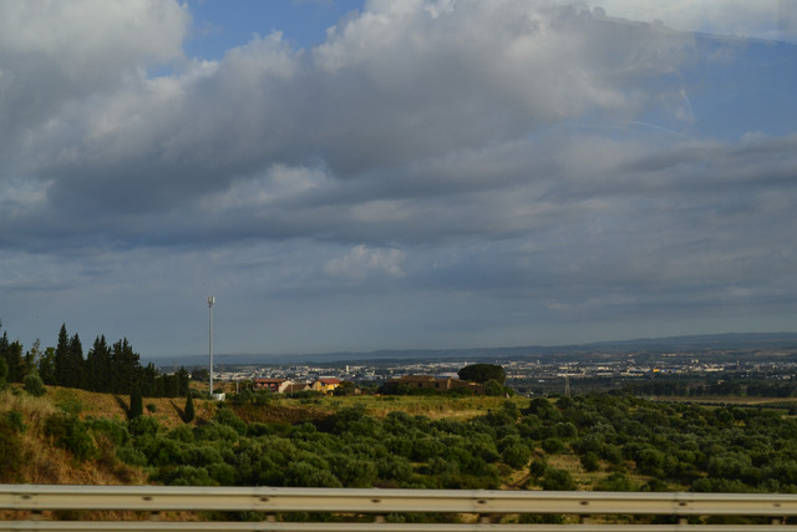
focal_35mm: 54
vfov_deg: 25.1
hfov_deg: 36.9
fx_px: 1196
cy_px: 266
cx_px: 398
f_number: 9
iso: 400
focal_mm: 36
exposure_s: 1/125
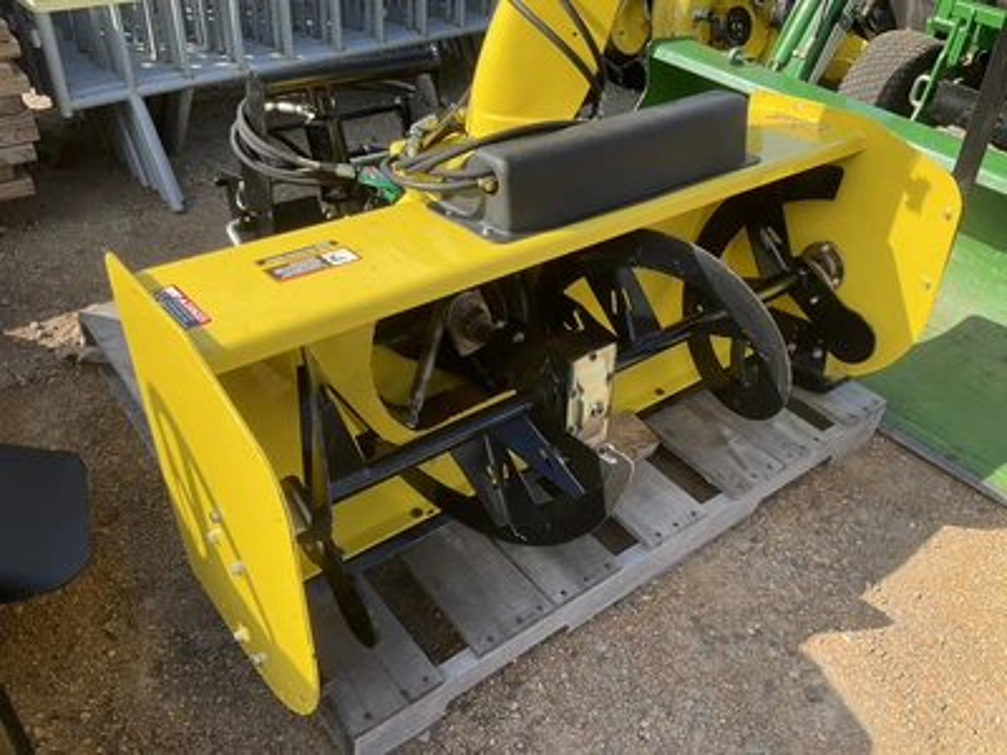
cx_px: 504
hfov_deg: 61.7
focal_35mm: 29
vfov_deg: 48.2
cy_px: 378
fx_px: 844
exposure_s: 1/912
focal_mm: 3
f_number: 1.8
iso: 25
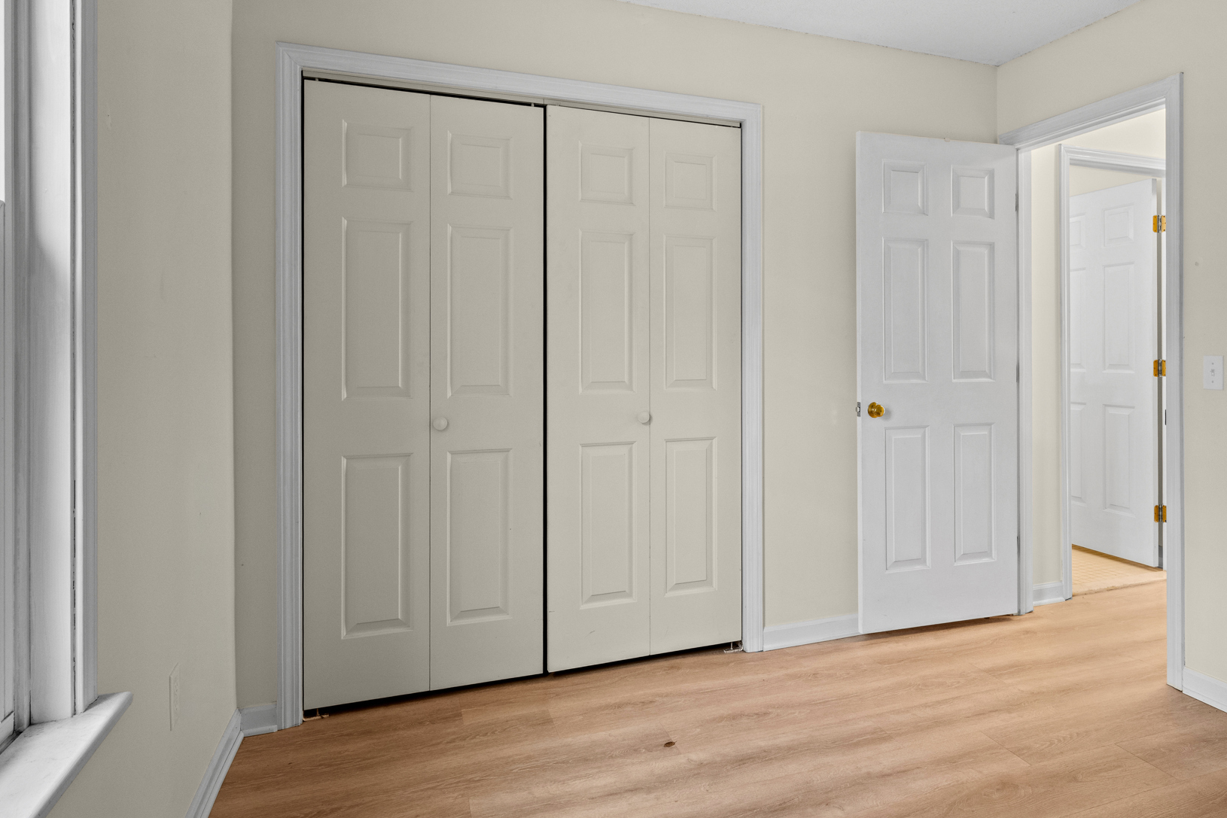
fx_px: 784
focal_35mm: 23
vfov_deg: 54.8
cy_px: 338
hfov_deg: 75.3
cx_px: 736
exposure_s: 1/2
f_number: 9
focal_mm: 15
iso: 400
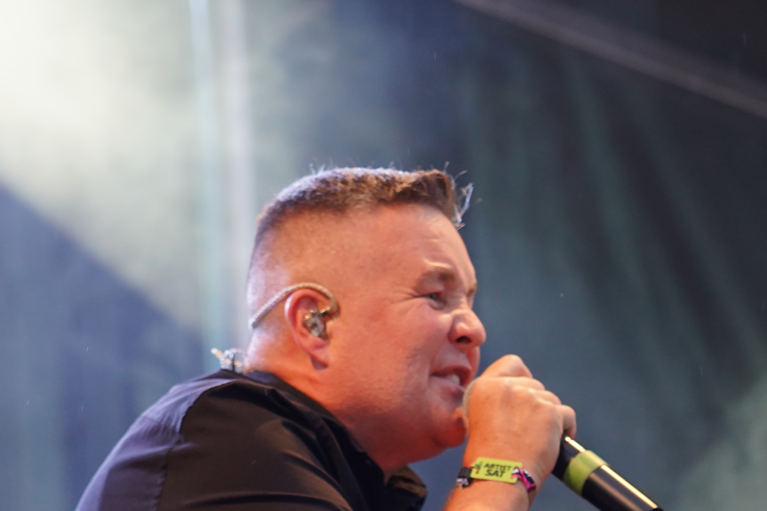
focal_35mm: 212
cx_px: 95
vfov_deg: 6.5
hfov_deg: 9.7
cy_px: 496
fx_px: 4516
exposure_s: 1/160
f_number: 4
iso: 1600
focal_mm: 105
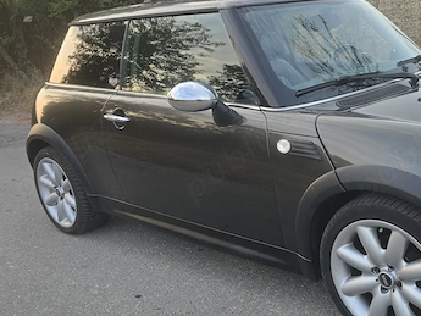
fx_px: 487
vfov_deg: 36.0
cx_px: 348
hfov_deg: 44.1
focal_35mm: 40
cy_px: 154
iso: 64
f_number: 1.7
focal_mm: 6.3
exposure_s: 1/180
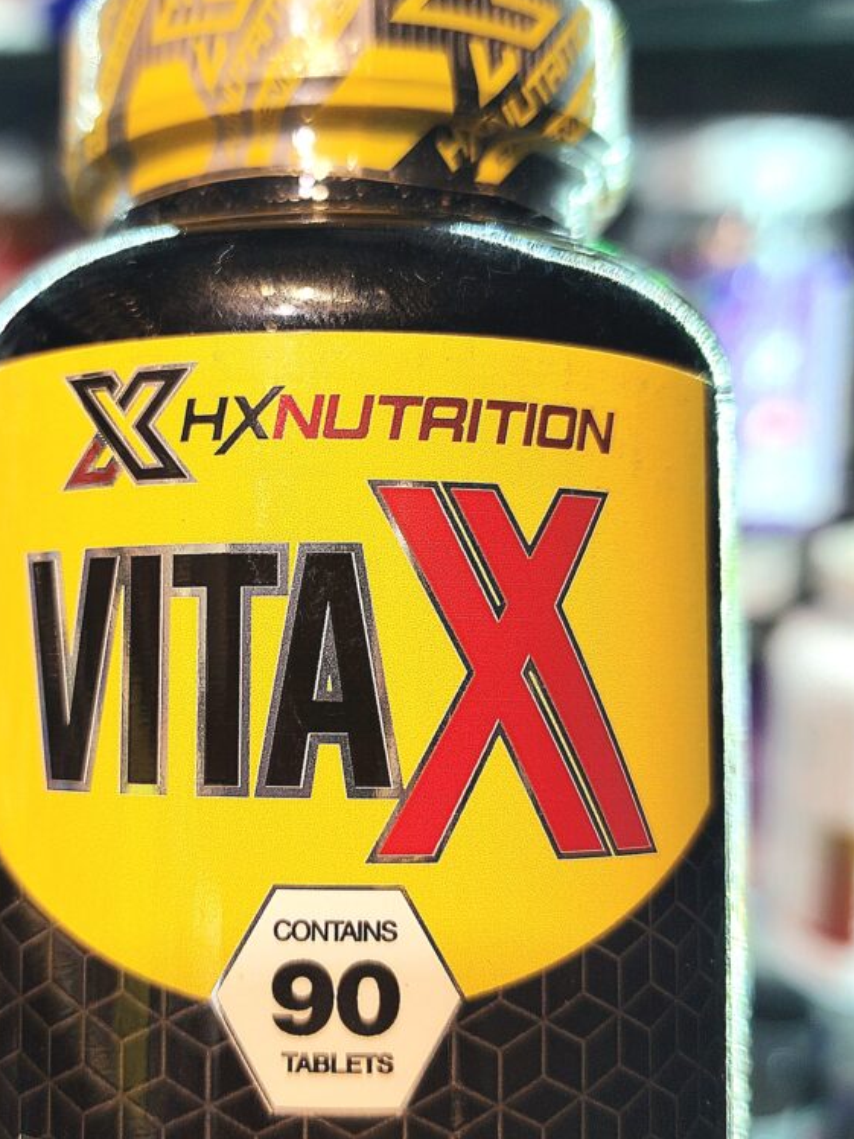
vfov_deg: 45.8
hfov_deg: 34.9
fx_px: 1349
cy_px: 572
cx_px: 315
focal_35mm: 41
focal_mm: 6.4
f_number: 1.8
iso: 64
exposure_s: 1/101
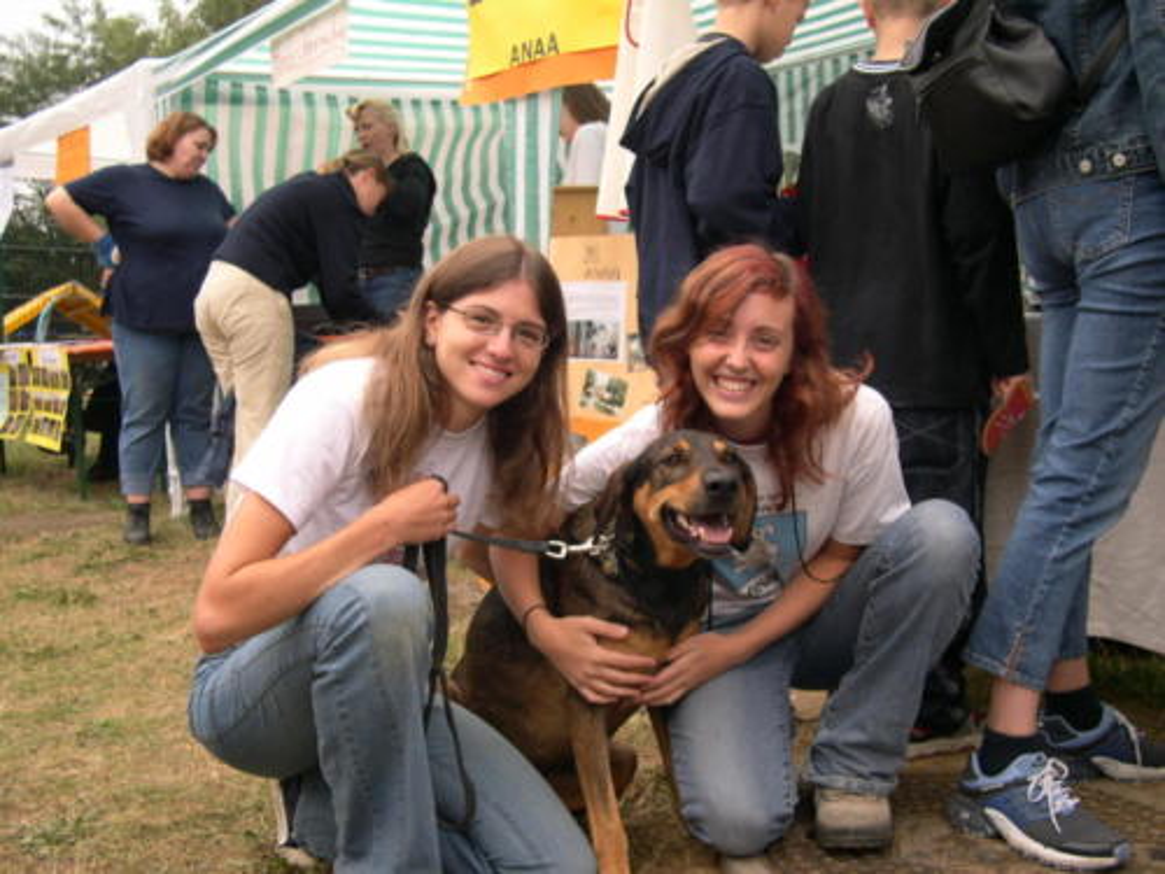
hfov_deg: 49.0
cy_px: 437
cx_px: 582
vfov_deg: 37.7
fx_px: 1279
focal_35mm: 38
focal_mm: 8
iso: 100
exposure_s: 1/270
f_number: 2.8
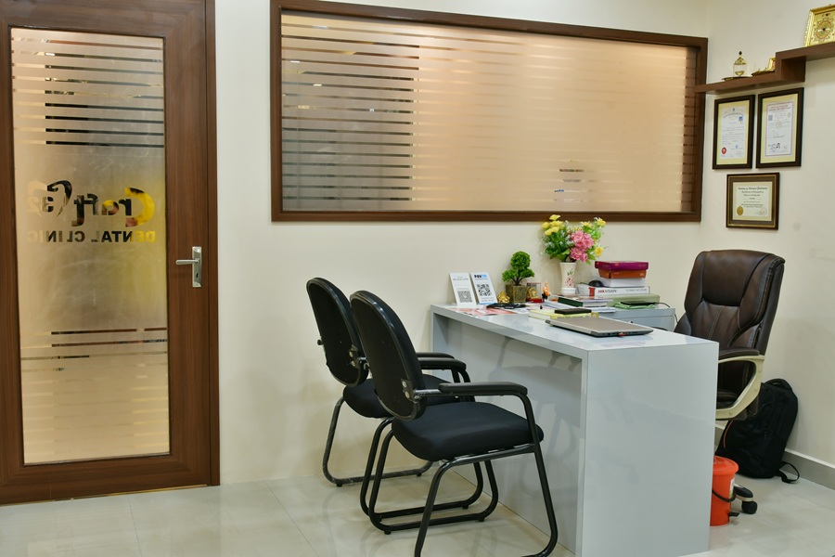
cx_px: 418
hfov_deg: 53.1
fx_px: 835
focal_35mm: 36
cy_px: 278
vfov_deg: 36.9
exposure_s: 1/6
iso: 400
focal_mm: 24
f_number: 10
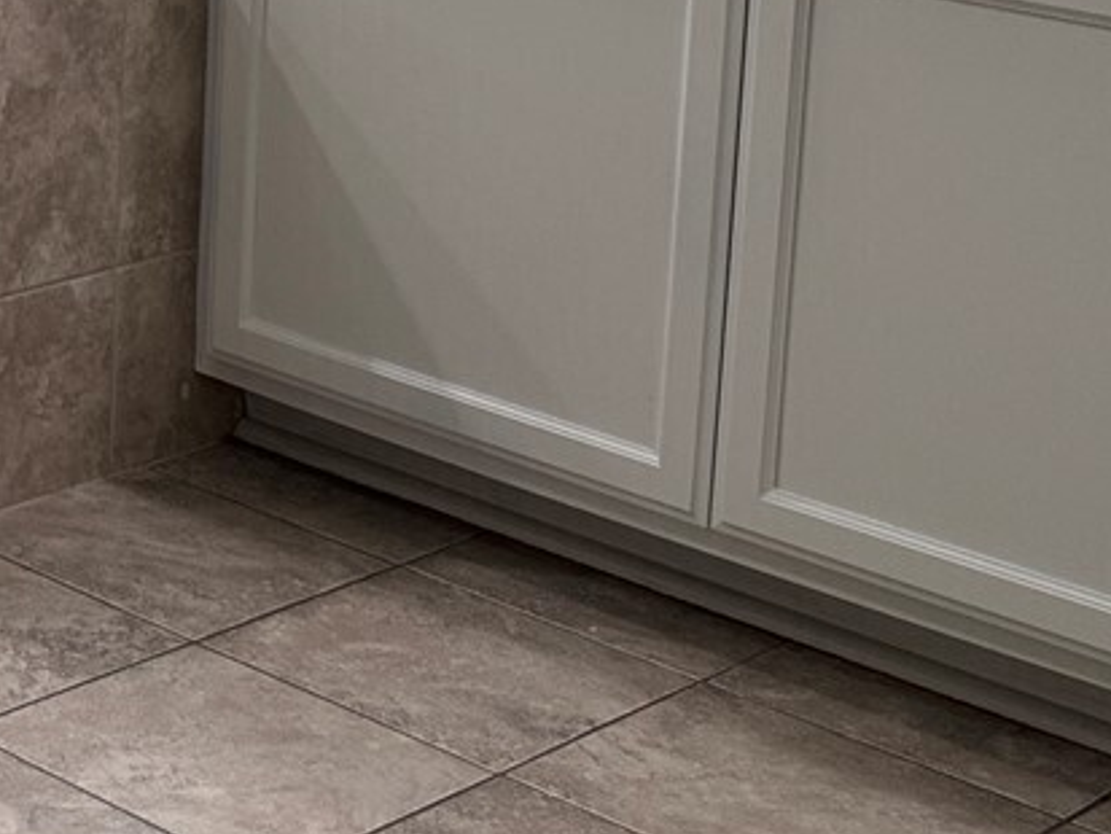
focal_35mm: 93
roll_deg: -1.3
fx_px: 2986
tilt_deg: -6.5
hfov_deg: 18.3
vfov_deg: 14.9
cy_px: -361
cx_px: -627
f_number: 1.78
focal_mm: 6.76
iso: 64
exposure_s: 1/120
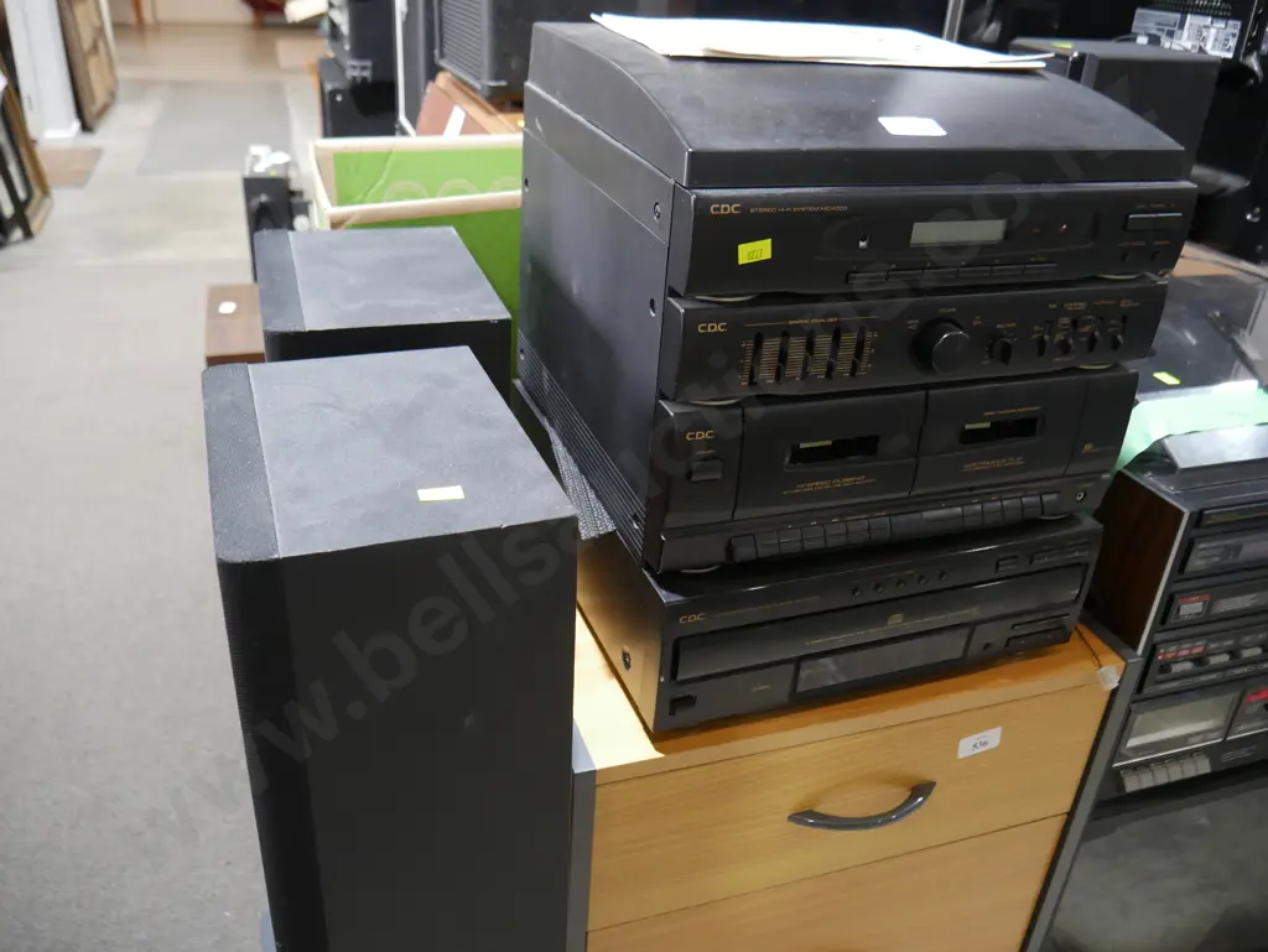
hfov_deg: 63.4
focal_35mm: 28
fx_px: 1026
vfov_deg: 49.8
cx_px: 634
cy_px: 476
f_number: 3.5
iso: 640
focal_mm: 14
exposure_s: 1/60
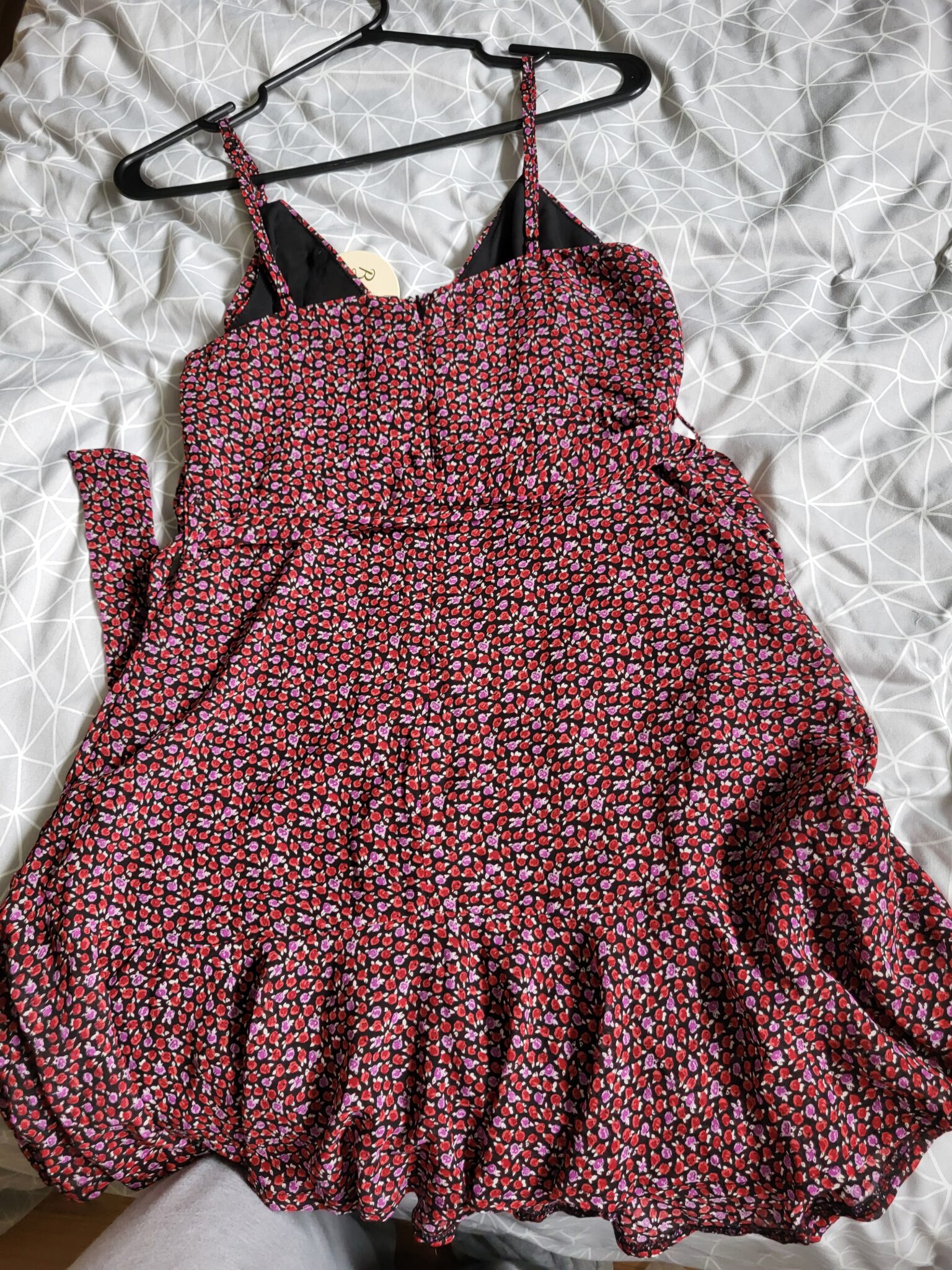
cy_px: 635
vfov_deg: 67.3
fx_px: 953
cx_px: 476
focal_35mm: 26
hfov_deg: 53.1
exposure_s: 1/60
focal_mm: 5.4
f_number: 1.8
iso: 250
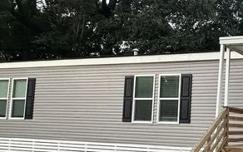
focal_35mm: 52
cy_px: 99
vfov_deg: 24.8
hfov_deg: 34.4
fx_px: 345
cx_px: 257
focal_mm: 2.22
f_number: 2.2
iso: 200
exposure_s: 1/99
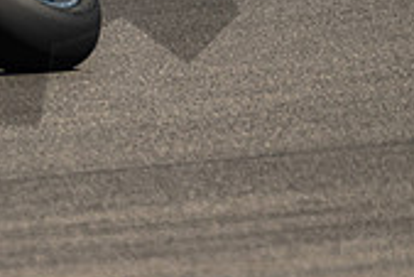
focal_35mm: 2060
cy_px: -173
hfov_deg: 1.0
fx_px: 23710
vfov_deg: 0.7
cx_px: 2
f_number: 5.6
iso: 500
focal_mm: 400
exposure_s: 1/1600
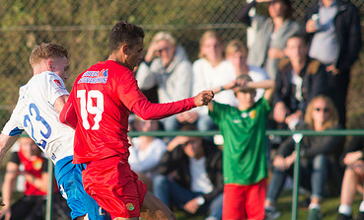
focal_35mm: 978
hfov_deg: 2.2
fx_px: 9613
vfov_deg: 1.3
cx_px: 84
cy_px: 128
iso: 400
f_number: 4
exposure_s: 1/1250
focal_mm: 420
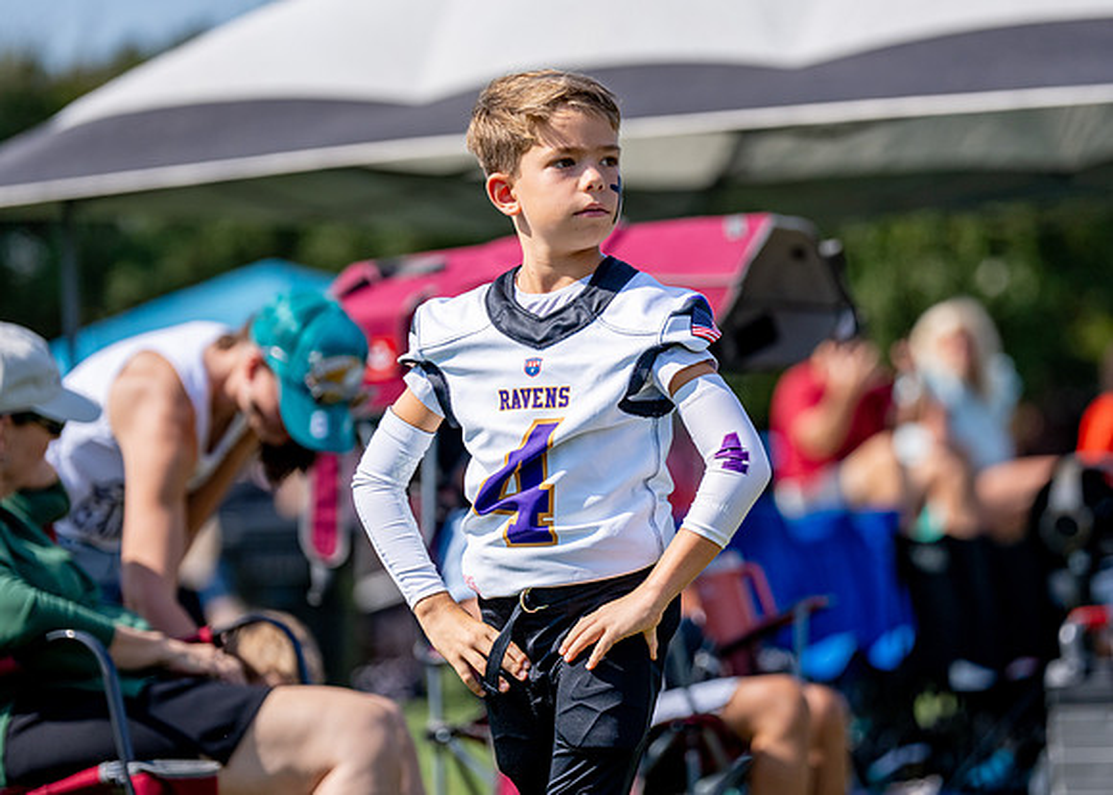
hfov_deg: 11.3
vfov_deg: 8.1
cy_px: 336
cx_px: 528
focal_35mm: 178
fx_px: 5623
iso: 200
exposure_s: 1/5000
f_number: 2.8
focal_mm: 142
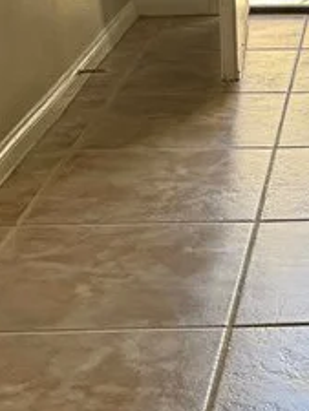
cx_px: 454
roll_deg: +0.1
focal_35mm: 109
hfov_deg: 12.9
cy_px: 26
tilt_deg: -13.5
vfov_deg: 17.7
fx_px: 1296
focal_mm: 6.76
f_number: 1.78
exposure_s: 1/372
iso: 80
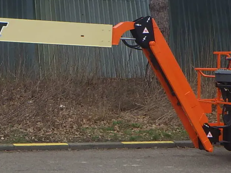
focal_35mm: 89
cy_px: 67
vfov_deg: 16.6
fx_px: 594
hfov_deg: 21.2
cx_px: -2
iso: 125
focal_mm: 5
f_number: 3.5
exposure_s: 1/160
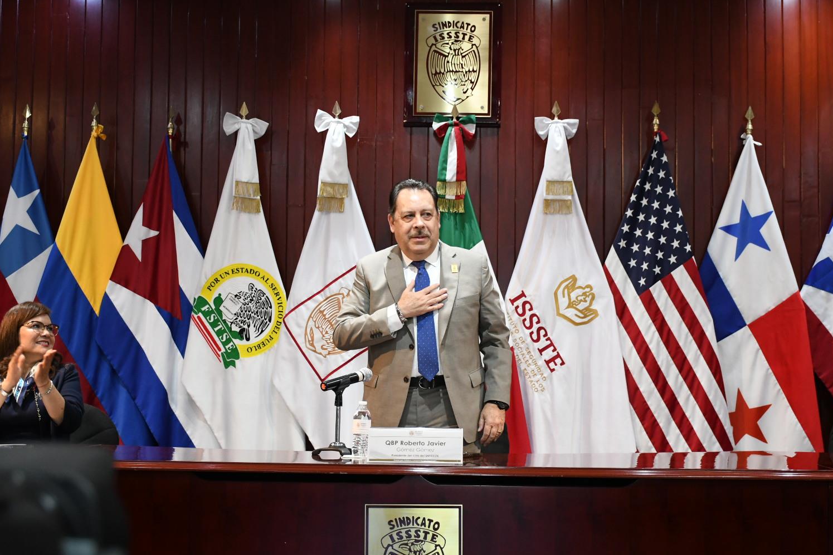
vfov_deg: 26.0
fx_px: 1203
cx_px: 433
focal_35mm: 52
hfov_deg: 38.2
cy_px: 299
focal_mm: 32
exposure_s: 1/100
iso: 2000
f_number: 4
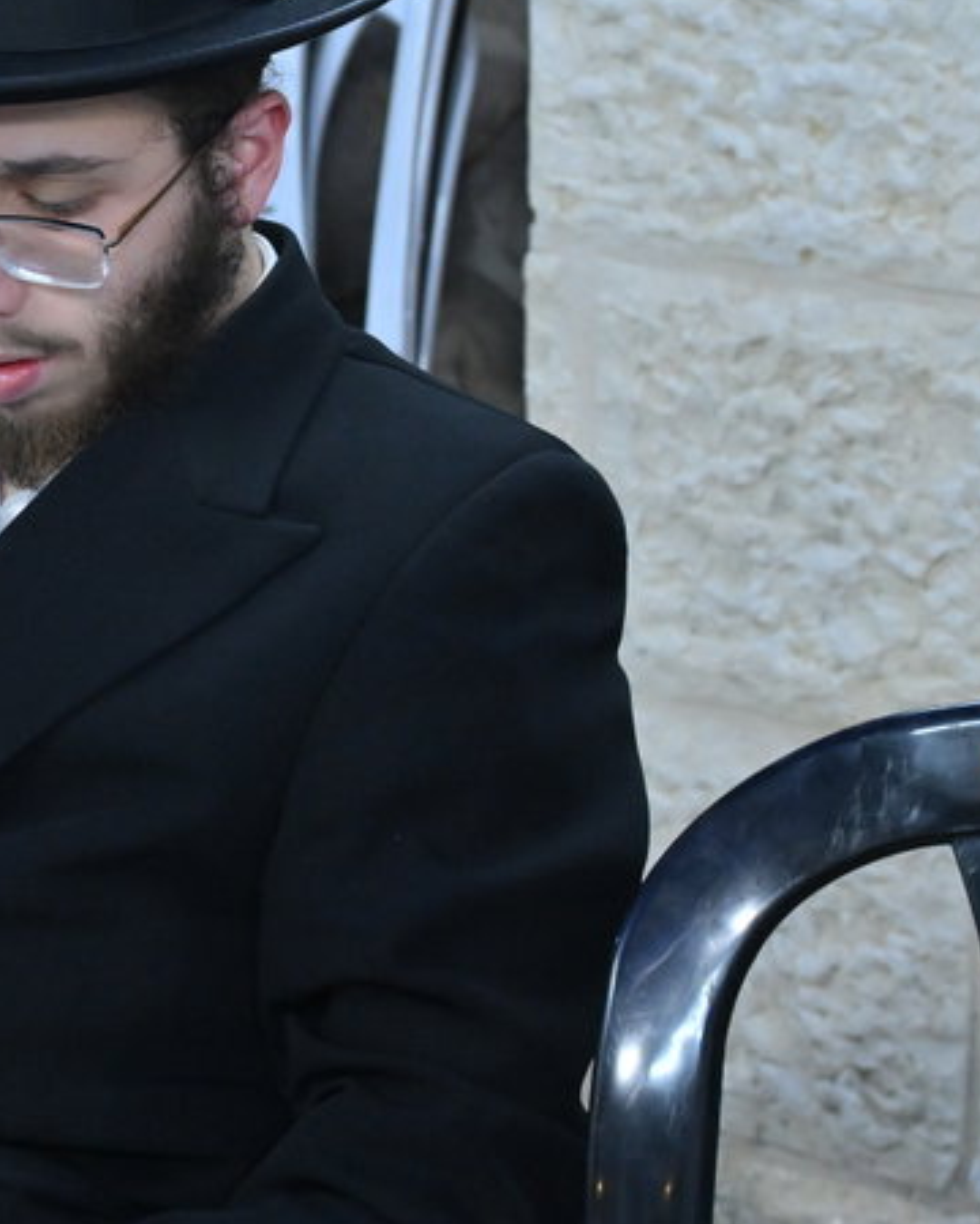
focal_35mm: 143
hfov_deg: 10.6
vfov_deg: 13.5
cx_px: -299
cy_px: 534
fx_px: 5185
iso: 2000
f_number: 5
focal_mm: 49
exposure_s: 1/200
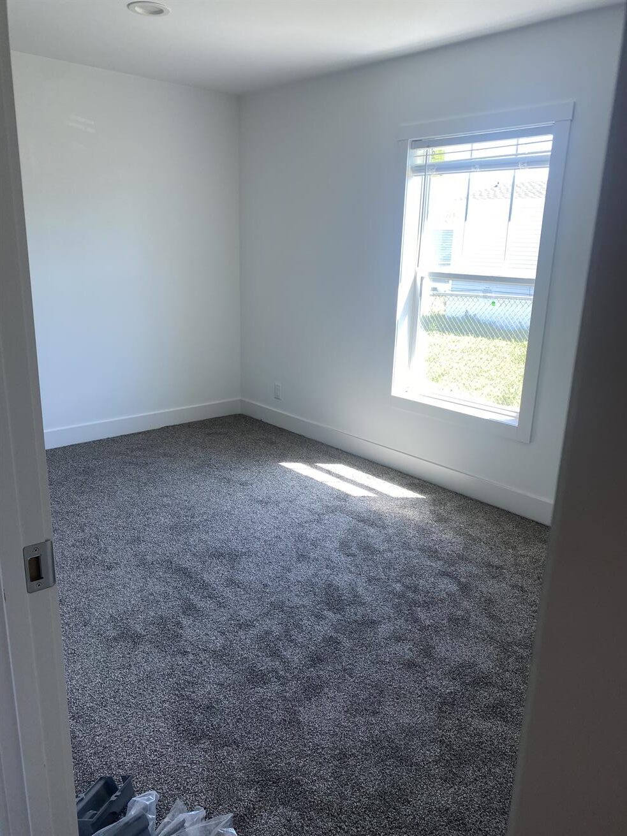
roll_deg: -1.6
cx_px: 314
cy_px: 418
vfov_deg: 67.3
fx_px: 628
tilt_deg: -14.0
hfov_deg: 53.1
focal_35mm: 26
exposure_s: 1/120
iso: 50
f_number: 1.8
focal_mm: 4.25
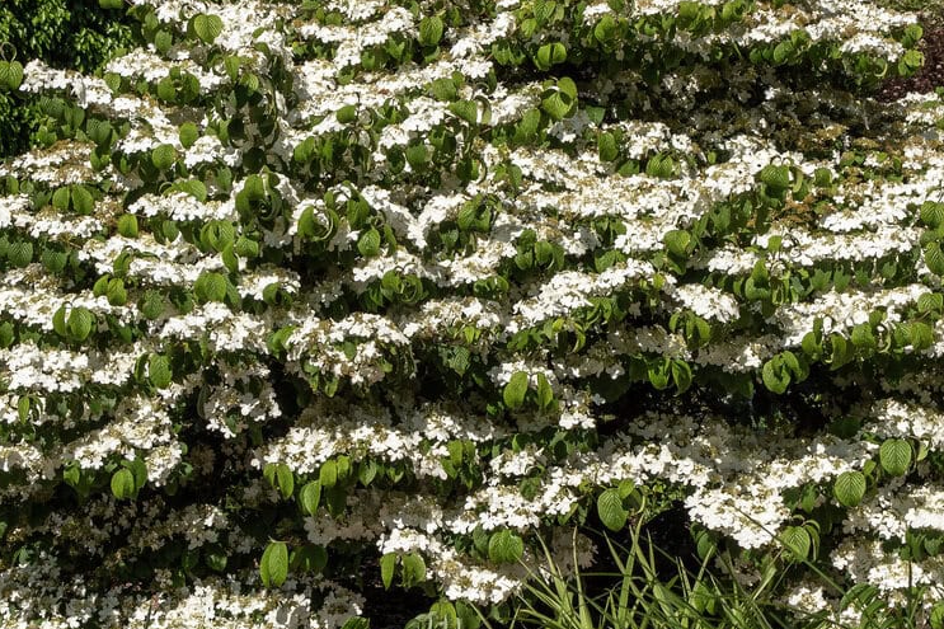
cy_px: 264
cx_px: 602
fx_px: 4247
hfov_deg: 12.7
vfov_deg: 8.5
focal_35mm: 162
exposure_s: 1/500
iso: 160
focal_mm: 64
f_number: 11
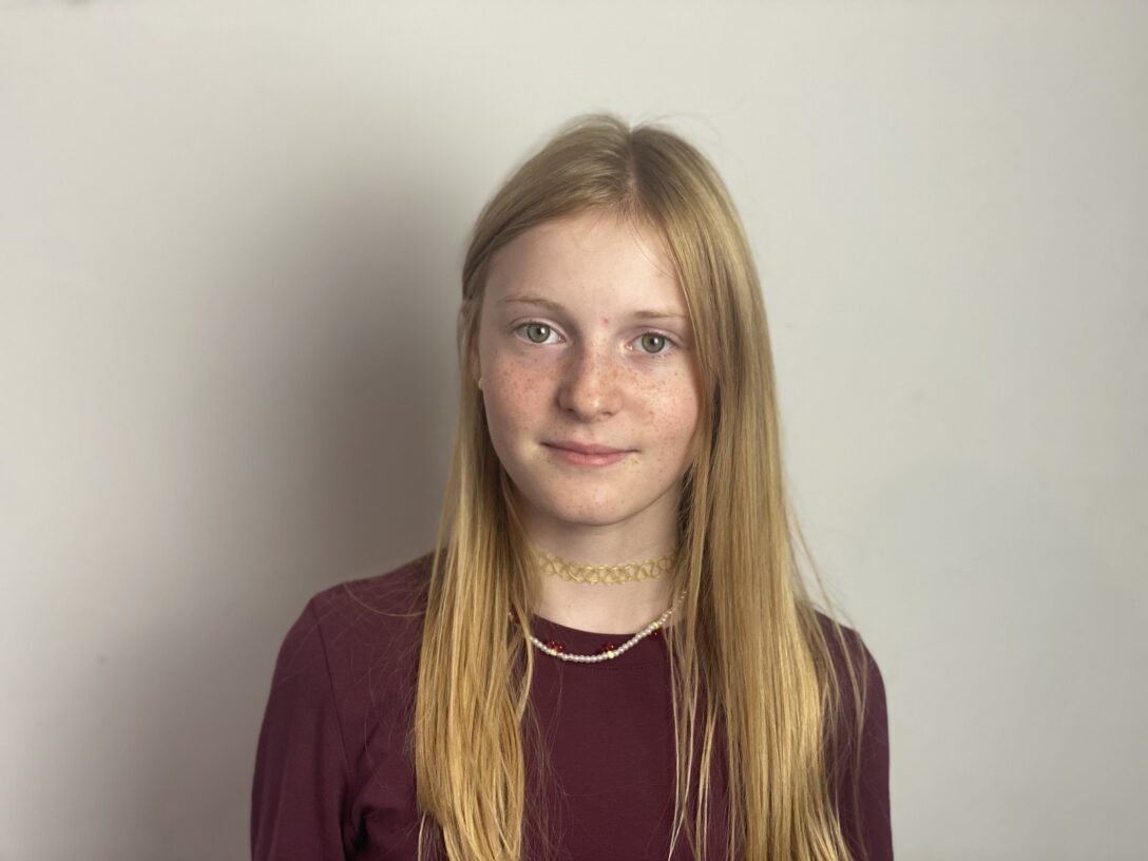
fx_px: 1725
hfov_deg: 36.8
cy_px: 430
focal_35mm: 52
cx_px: 574
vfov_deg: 28.0
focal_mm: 6
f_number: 2
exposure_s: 1/100
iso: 125
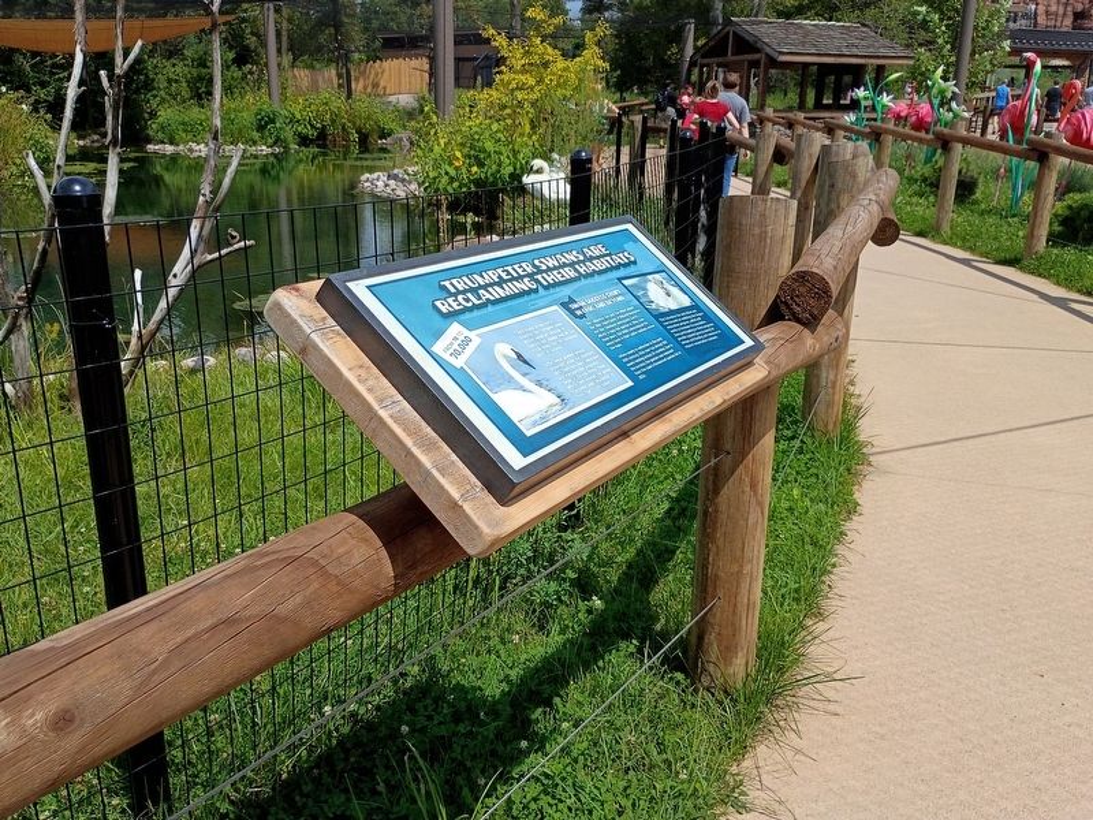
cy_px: 410
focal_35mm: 29
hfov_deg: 61.7
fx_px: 916
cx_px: 546
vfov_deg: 48.2
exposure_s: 1/1730
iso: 101
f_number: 1.8
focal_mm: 4.27
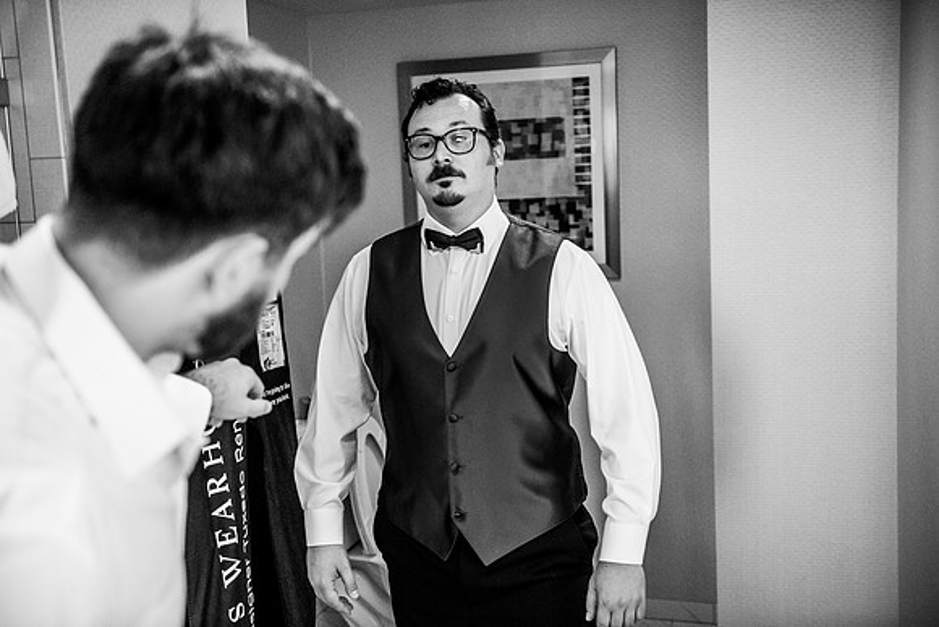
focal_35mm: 44
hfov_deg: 44.5
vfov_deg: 30.5
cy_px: 314
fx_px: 1148
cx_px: 470
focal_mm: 44
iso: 1250
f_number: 2.8
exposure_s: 1/125
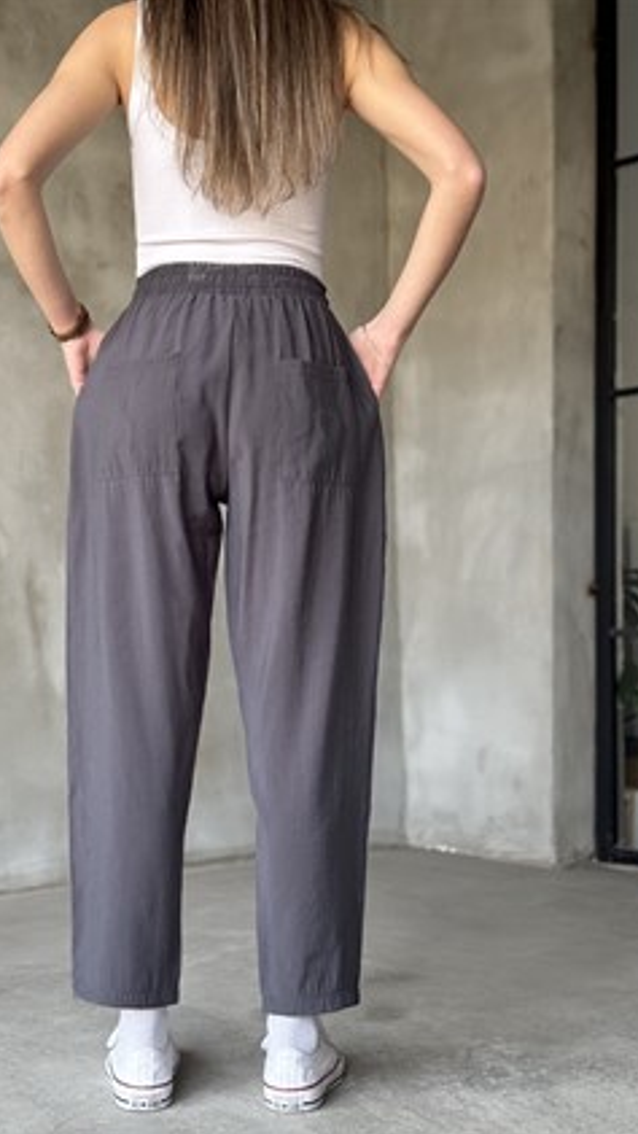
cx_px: 248
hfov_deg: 22.6
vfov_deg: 39.2
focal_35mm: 53
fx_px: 1593
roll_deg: -0.3
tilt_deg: +1.4
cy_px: 571
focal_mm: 6.76
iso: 160
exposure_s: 1/60
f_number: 1.78
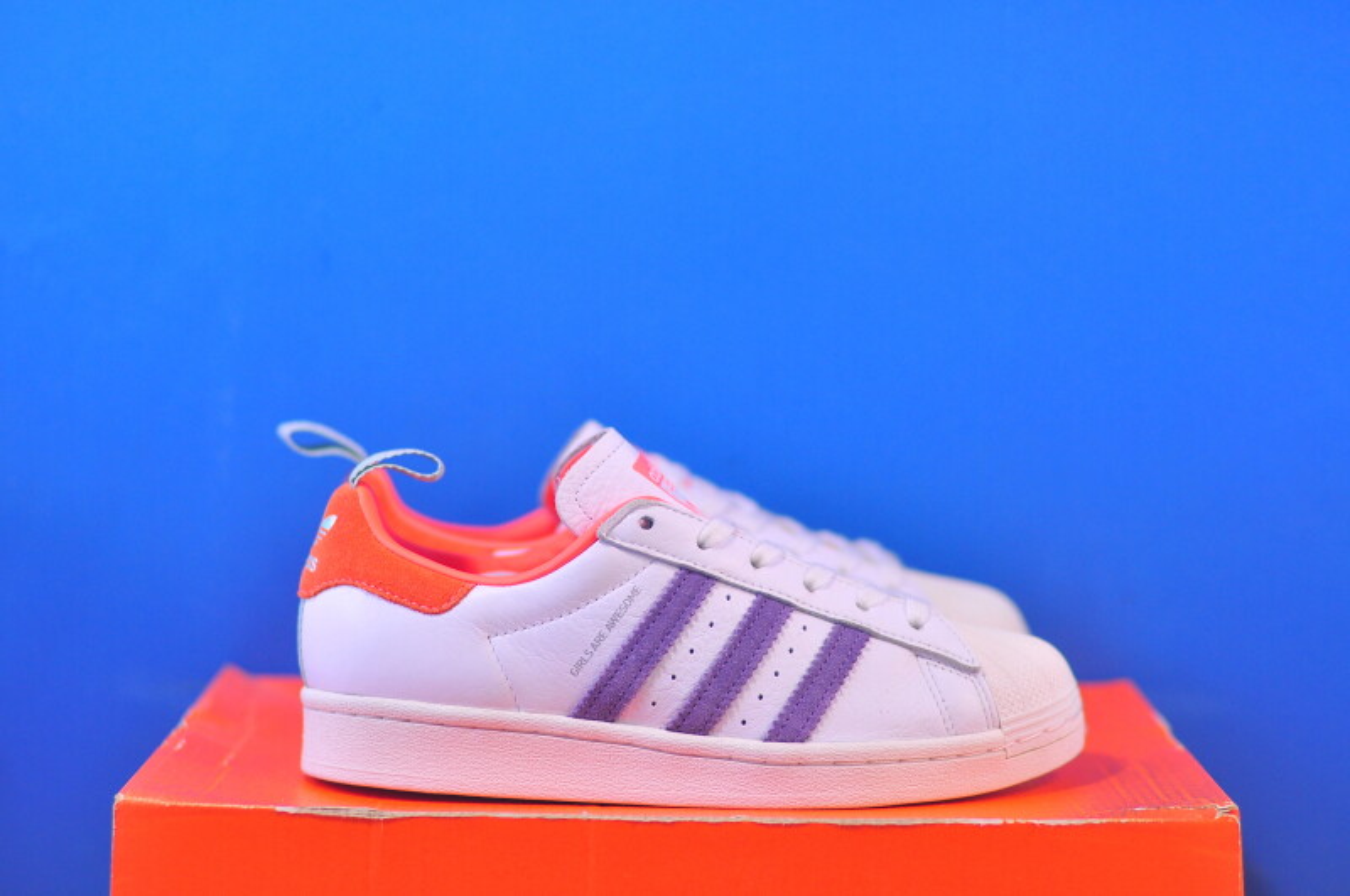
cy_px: 448
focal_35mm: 75
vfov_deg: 18.1
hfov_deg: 27.0
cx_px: 675
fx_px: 2808
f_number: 2.2
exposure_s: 1/320
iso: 250
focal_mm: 50
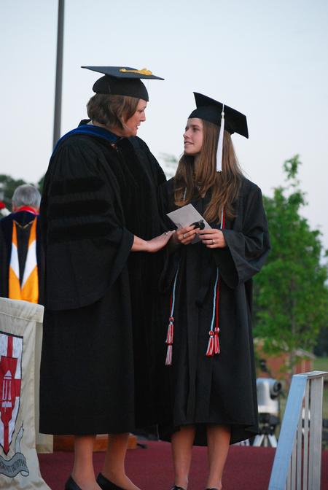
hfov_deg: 10.7
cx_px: 164
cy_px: 245
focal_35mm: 129
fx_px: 1757
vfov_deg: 15.9
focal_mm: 86
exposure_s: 1/80
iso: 800
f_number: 5.6
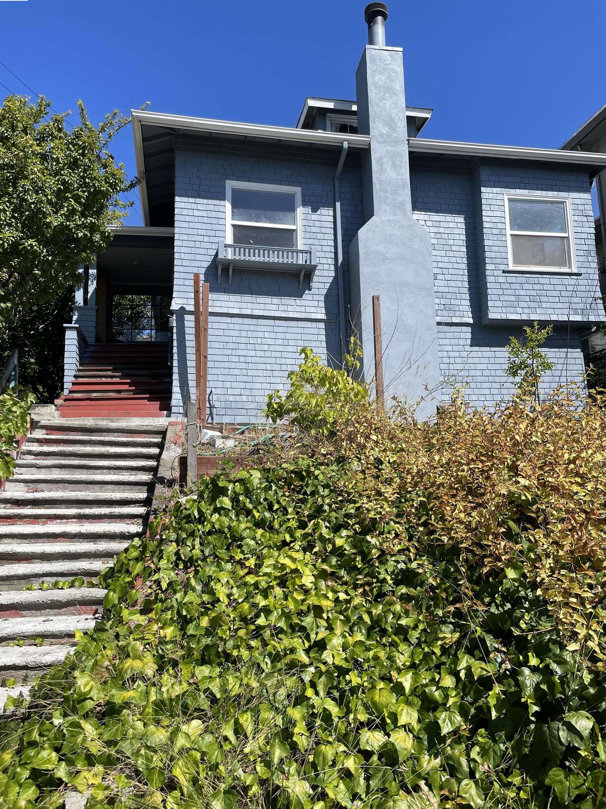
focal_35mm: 27
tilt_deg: +9.5
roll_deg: +2.1
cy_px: 406
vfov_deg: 65.3
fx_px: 630
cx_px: 294
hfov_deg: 51.3
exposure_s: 1/3125
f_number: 1.6
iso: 32
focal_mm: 4.2
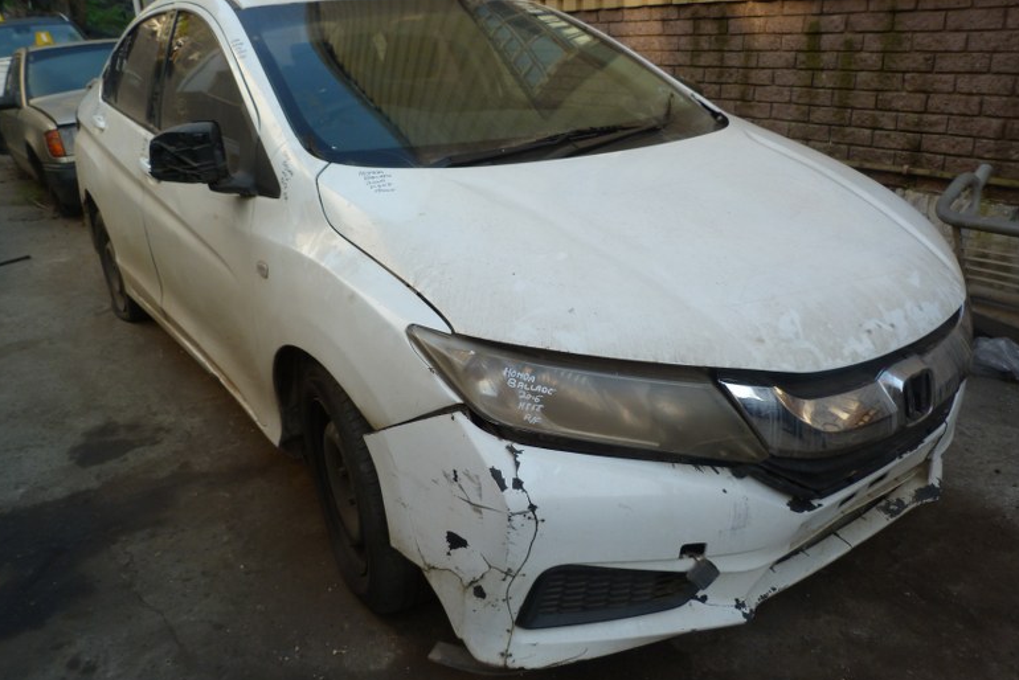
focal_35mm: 27
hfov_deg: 67.4
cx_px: 515
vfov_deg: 48.0
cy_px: 333
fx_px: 764
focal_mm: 4.5
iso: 80
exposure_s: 1/125
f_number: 4
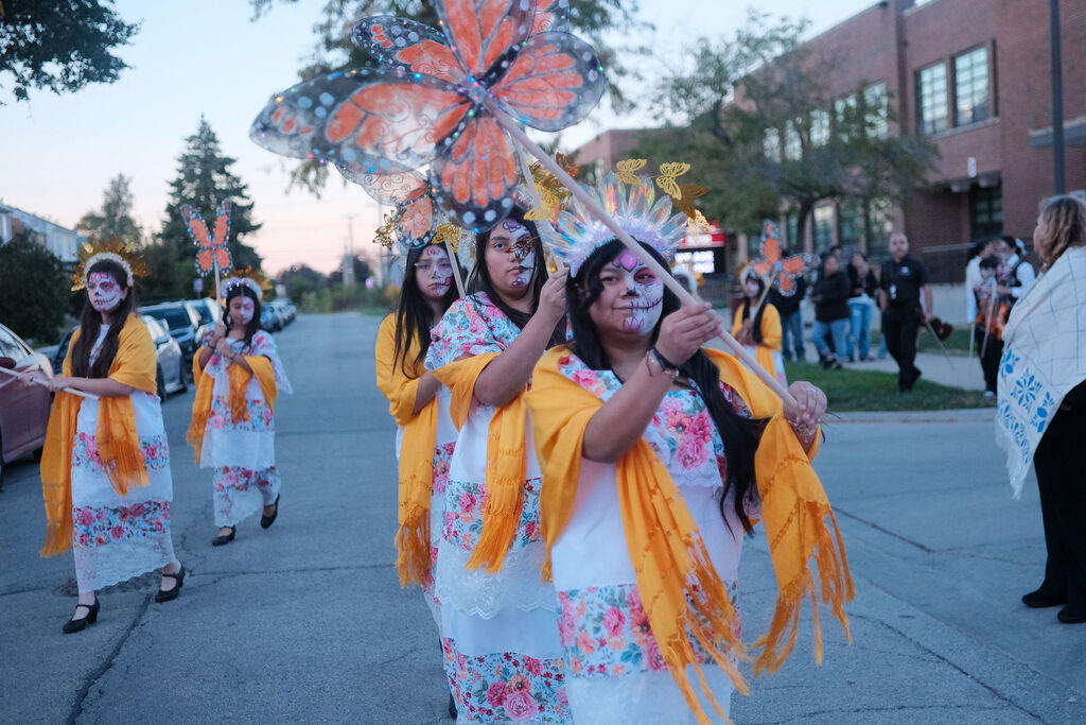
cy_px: 362
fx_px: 1448
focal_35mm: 48
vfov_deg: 28.1
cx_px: 543
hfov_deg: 41.1
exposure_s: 1/1000
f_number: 1.8
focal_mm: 32
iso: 2500
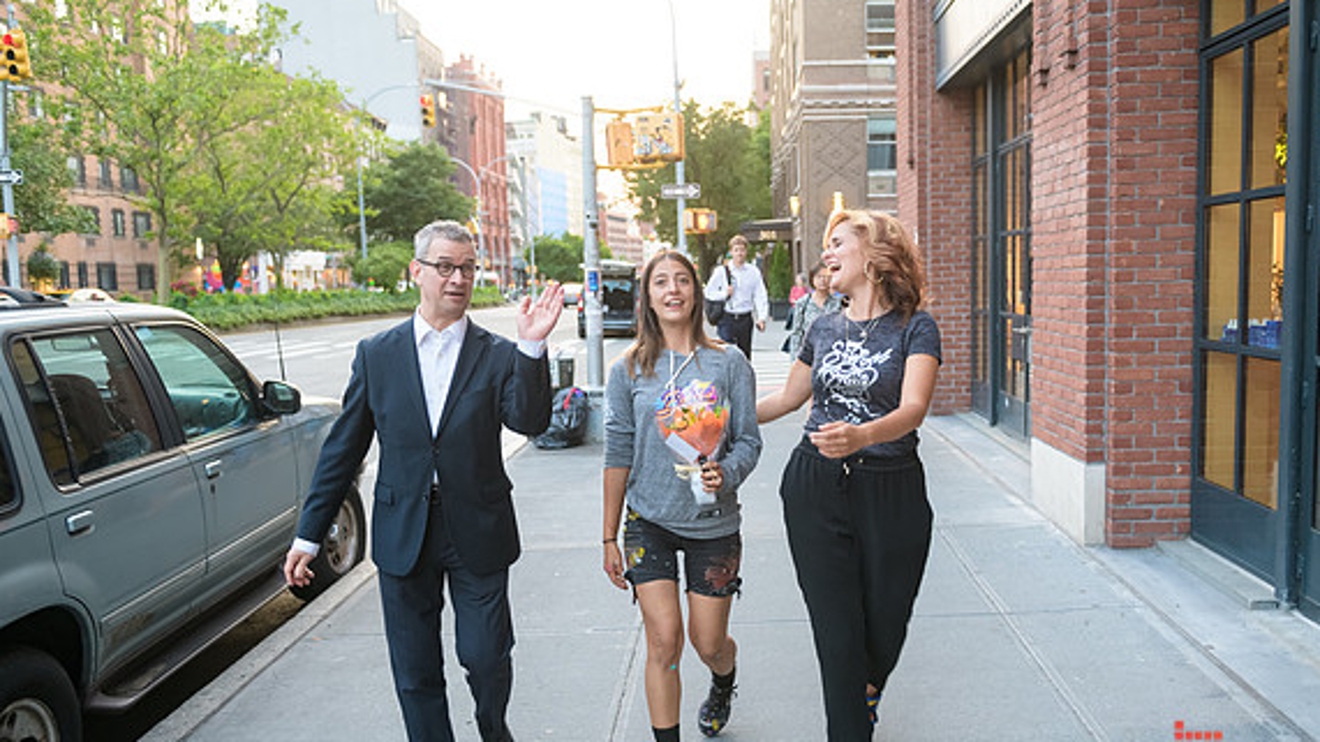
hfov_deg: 59.5
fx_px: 1155
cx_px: 668
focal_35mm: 33
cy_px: 394
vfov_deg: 35.6
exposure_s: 1/125
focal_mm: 31
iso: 1000
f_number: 3.2
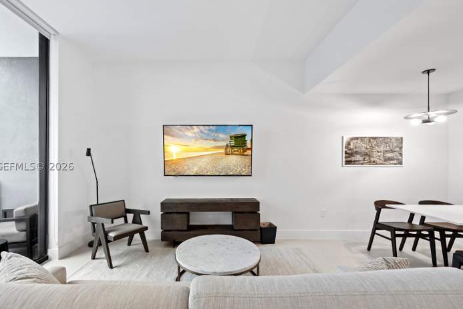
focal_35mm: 15
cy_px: 166
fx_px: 193
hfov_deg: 99.7
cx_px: 197
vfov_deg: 77.2
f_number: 8
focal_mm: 13
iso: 640
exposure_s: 1/5
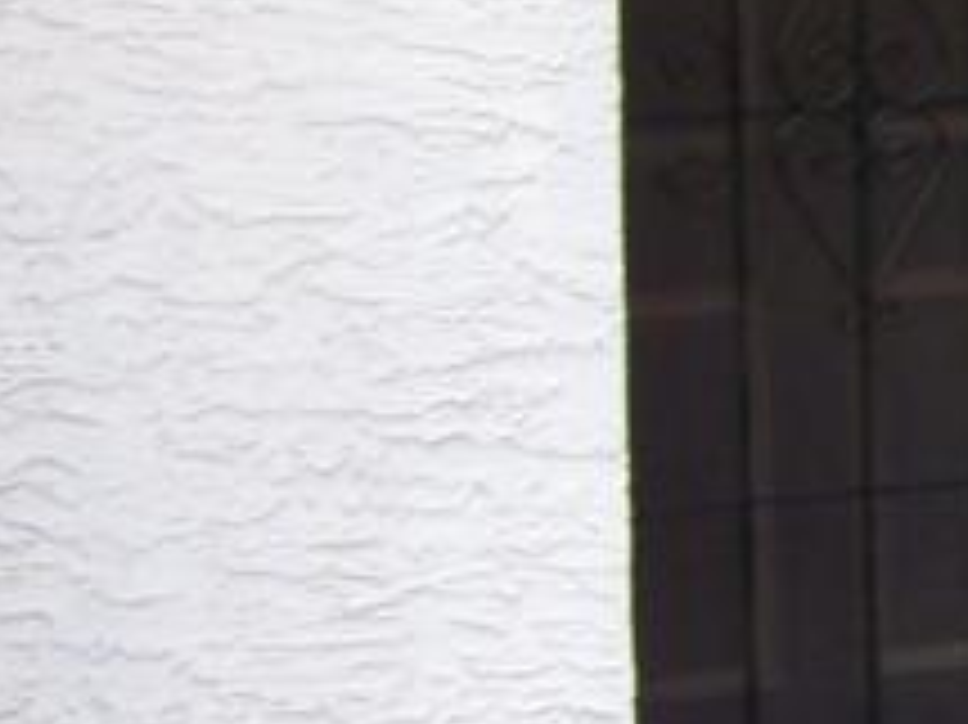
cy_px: -562
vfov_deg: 7.9
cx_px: 1711
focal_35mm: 181
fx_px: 5059
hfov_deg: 10.3
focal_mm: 6.3
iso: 64
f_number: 2.8
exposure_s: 1/320
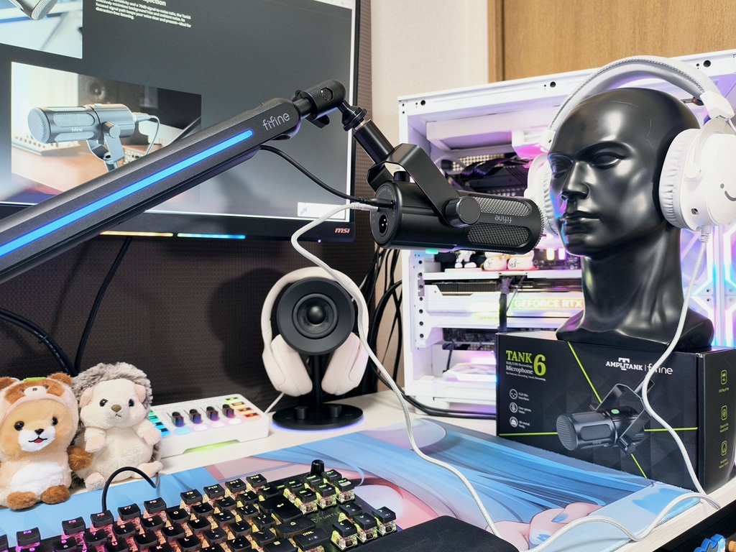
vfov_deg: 58.9
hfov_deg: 73.9
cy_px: 276
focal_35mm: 23
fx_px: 489
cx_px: 368
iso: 800
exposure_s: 1/50
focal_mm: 6.14
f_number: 1.65
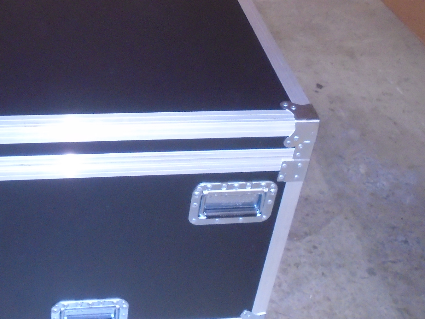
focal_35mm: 50
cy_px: 80
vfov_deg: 28.7
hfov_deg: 37.7
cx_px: 133
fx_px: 614
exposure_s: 1/30
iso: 500
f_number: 3.2
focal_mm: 4.6
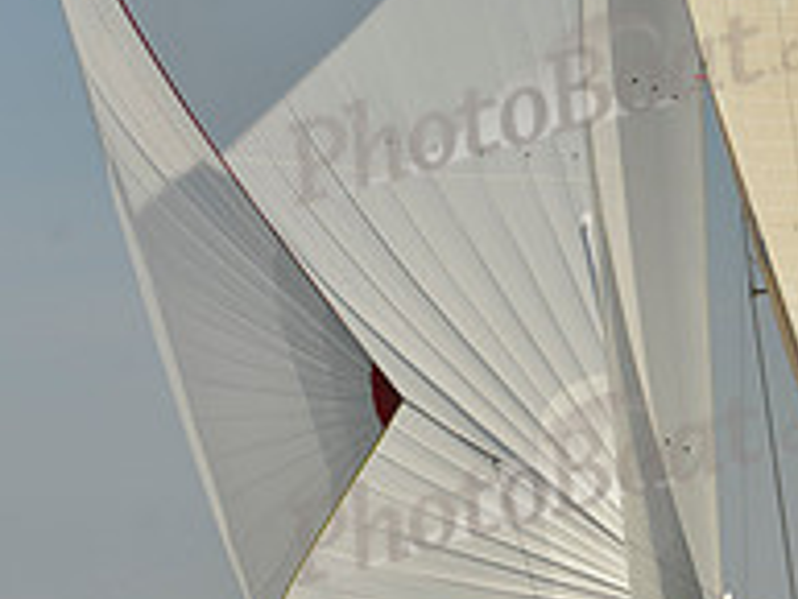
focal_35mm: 202
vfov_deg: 7.3
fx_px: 4660
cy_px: 634
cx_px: 1087
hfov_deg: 9.6
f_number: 8
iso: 200
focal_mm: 70
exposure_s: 1/1250
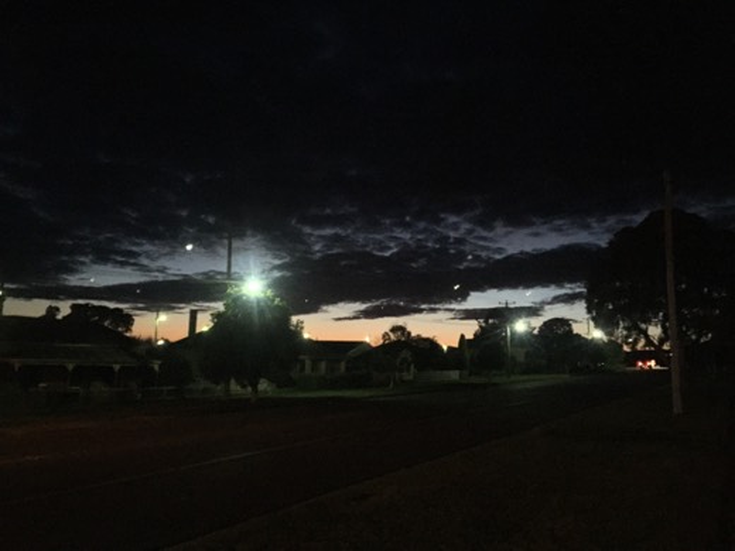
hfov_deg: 61.7
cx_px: 368
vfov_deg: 48.2
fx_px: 616
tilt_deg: +8.0
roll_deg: -1.8
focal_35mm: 29
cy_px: 276
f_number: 2.2
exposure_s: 1/15
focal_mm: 4.15
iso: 2000
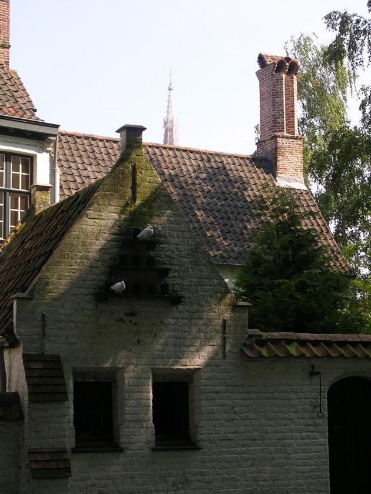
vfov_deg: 24.1
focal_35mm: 81
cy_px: 247
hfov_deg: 18.2
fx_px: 1157
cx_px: 186
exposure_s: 1/268
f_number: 4
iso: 50
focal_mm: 12.3
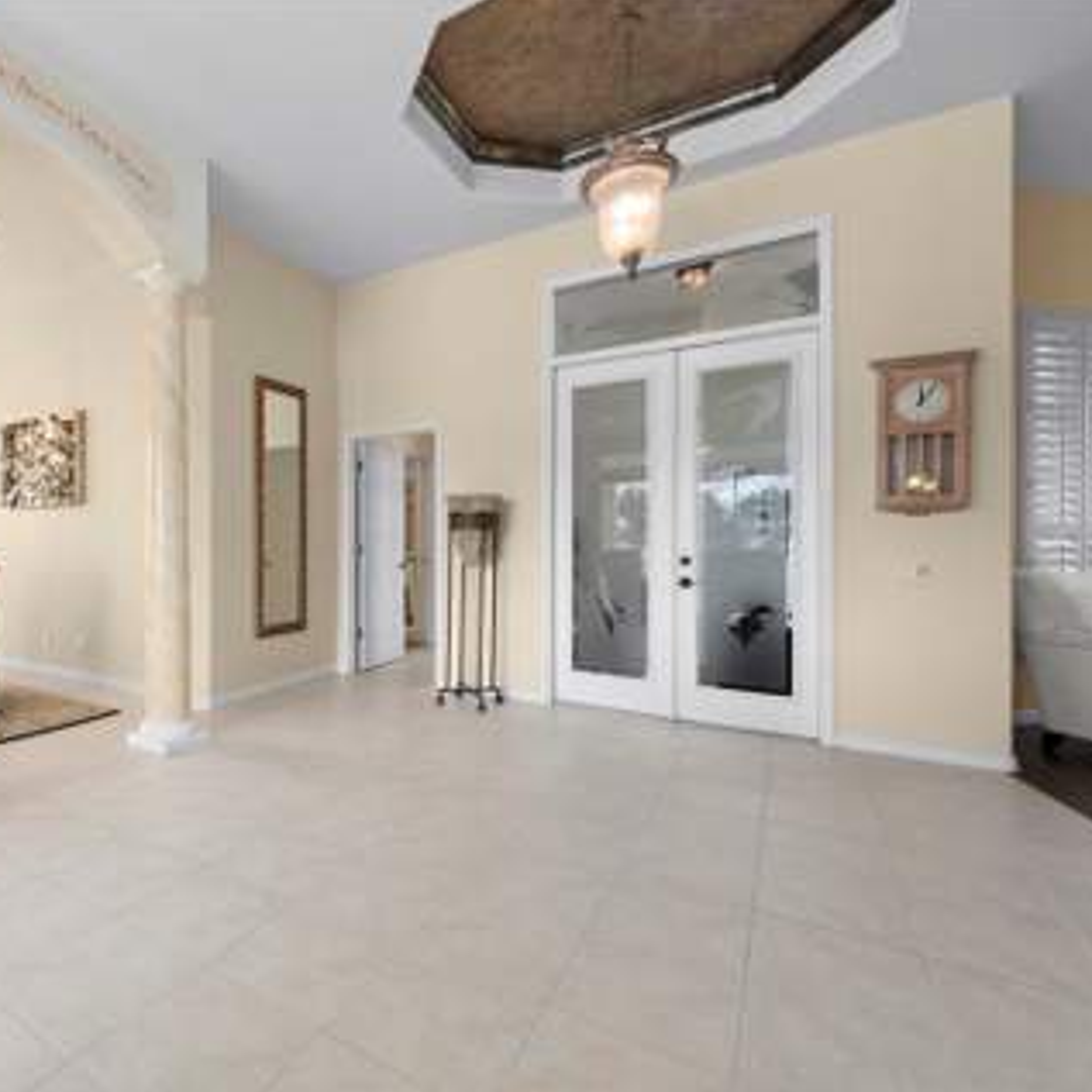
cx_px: 338
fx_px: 642
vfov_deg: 80.7
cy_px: 544
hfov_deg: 77.3
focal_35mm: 18
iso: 400
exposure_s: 1/3
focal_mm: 14
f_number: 11
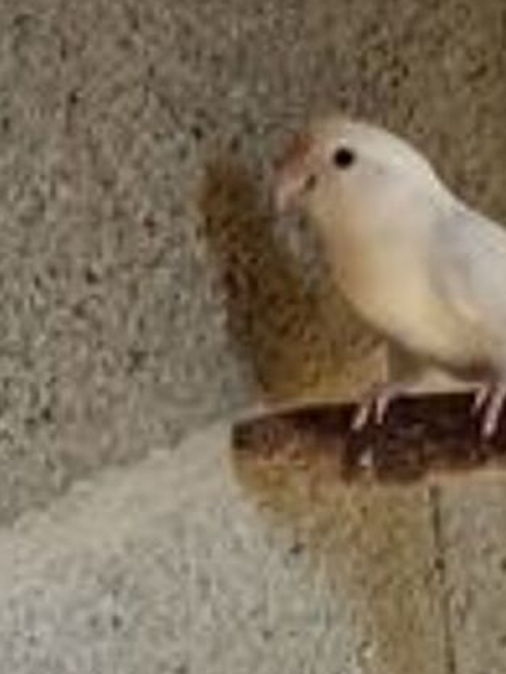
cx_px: 362
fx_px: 2729
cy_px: 486
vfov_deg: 14.1
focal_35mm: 140
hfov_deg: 10.6
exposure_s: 1/25
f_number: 1.7
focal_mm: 5.24
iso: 1911
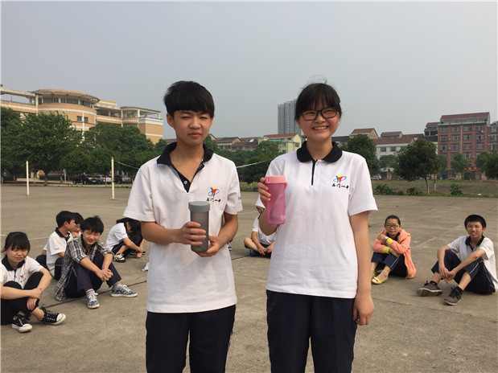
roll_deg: -2.8
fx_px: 417
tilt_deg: -1.9
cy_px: 186
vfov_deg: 48.2
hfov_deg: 61.7
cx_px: 249
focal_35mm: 29
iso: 32
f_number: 2.2
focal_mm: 4.15
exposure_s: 1/3968
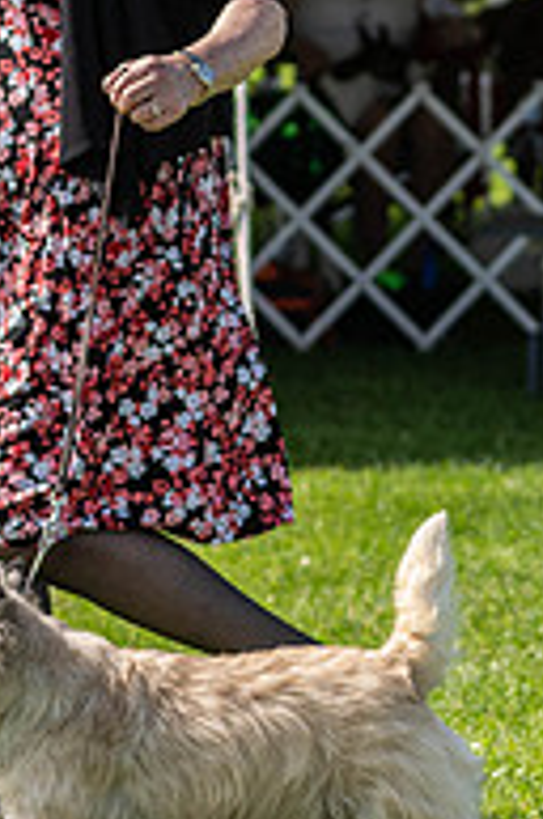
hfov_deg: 4.0
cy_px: 282
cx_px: 181
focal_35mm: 345
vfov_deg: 6.0
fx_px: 7833
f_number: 4
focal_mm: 87
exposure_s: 1/2000
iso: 500
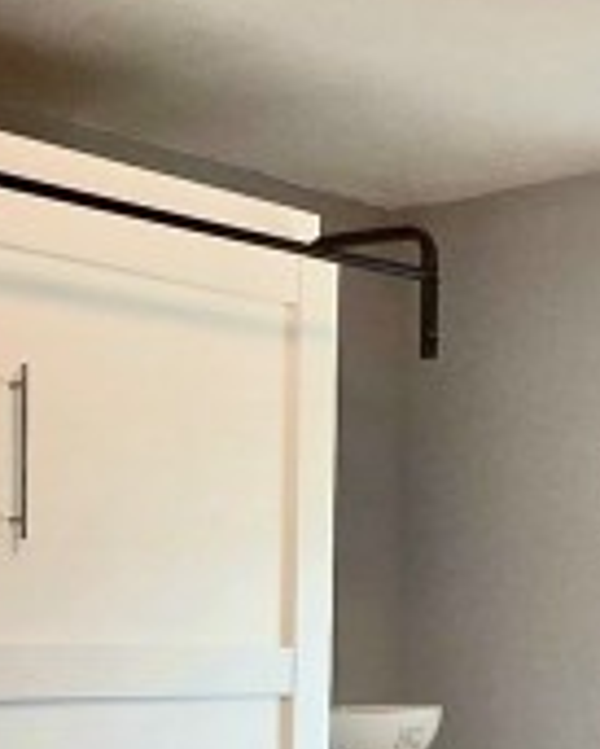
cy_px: 845
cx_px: 771
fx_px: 1685
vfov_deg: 23.4
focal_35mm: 76
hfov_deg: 18.8
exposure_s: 1/60
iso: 160
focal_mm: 2.2
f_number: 2.2
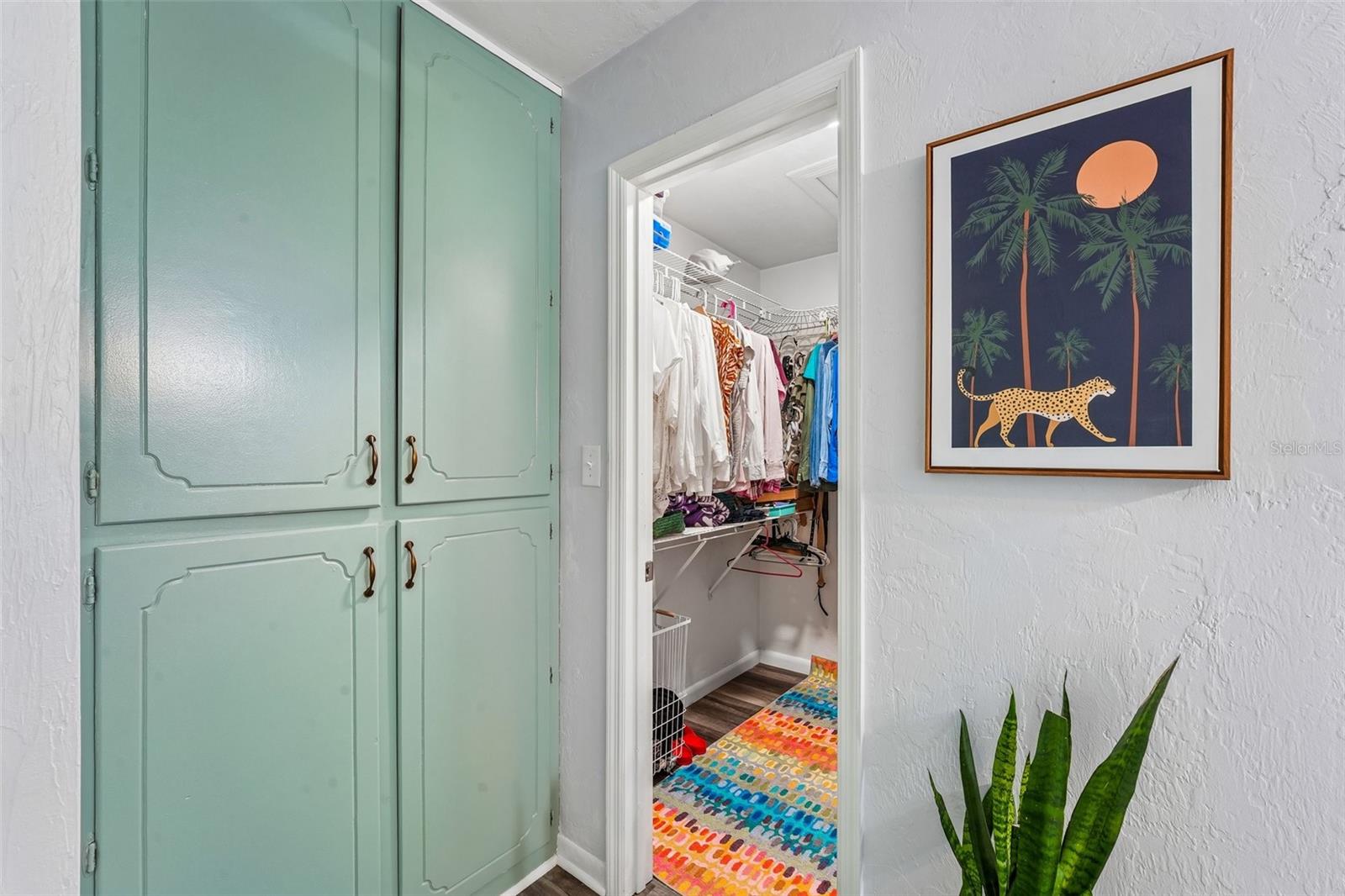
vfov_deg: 81.2
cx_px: 672
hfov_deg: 104.3
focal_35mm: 14
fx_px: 523
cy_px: 448
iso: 100
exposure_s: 1
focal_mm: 14
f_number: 11
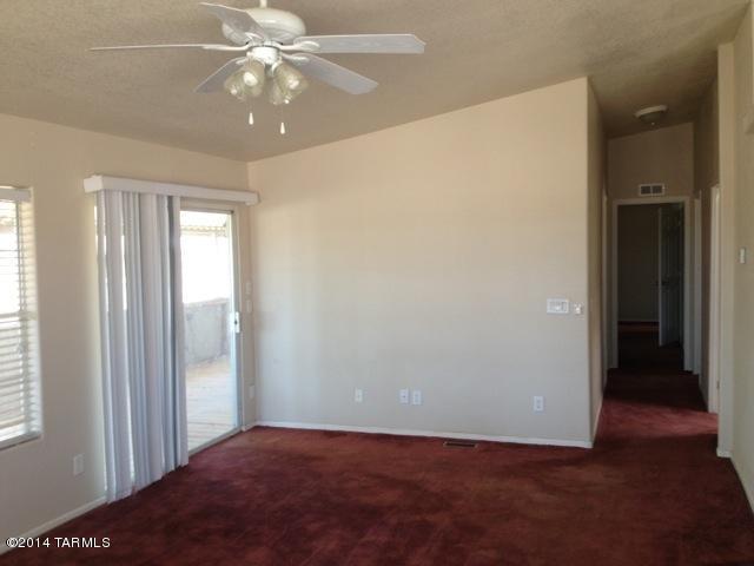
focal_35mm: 35
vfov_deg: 40.7
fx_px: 762
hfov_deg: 52.6
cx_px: 377
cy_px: 283
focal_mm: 4.28
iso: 50
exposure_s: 1/30
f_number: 2.4
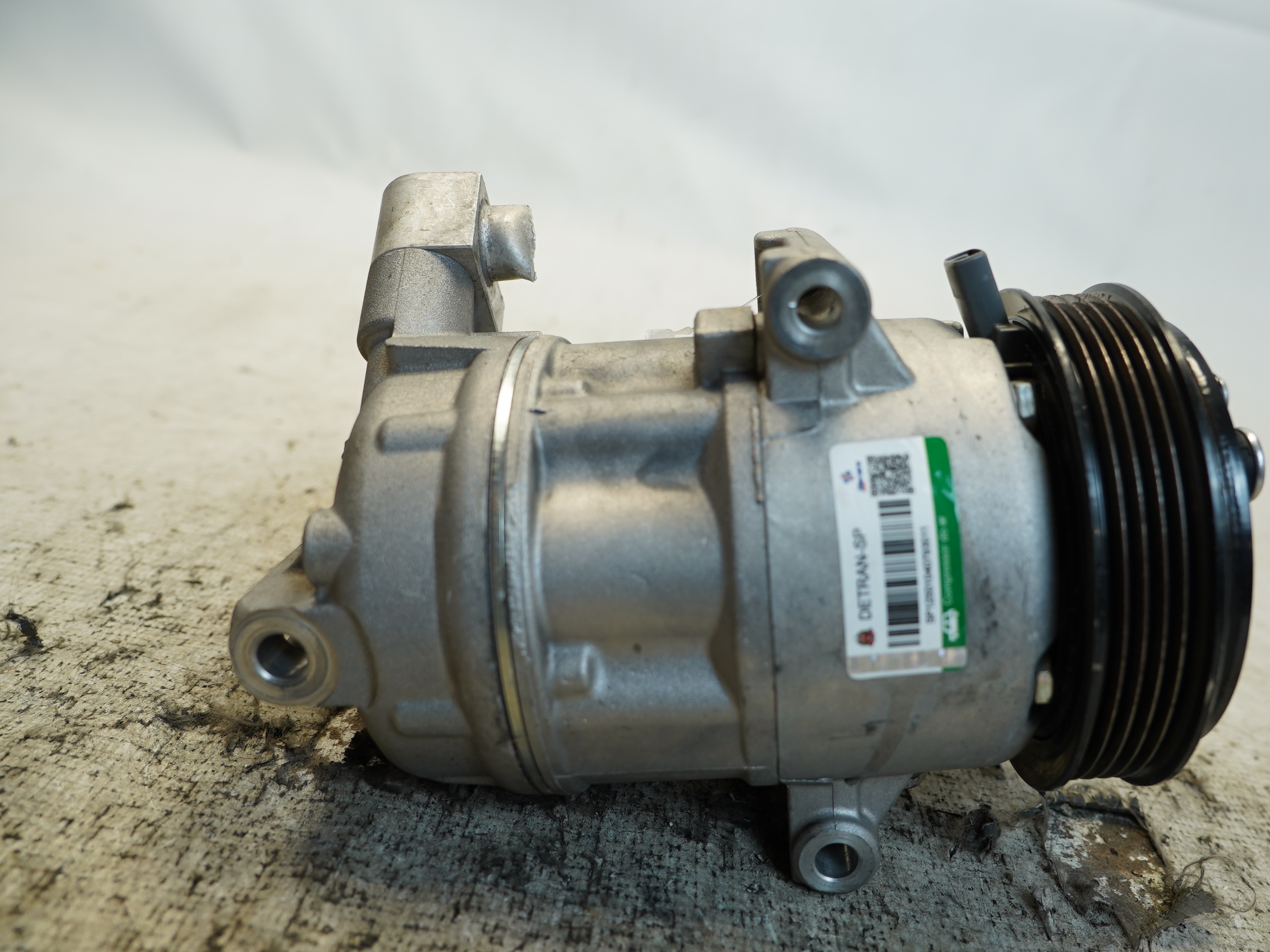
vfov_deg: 51.4
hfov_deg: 65.0
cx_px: 729
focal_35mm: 27
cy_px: 486
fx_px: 991
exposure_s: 1/60
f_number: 4
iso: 200
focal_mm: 16
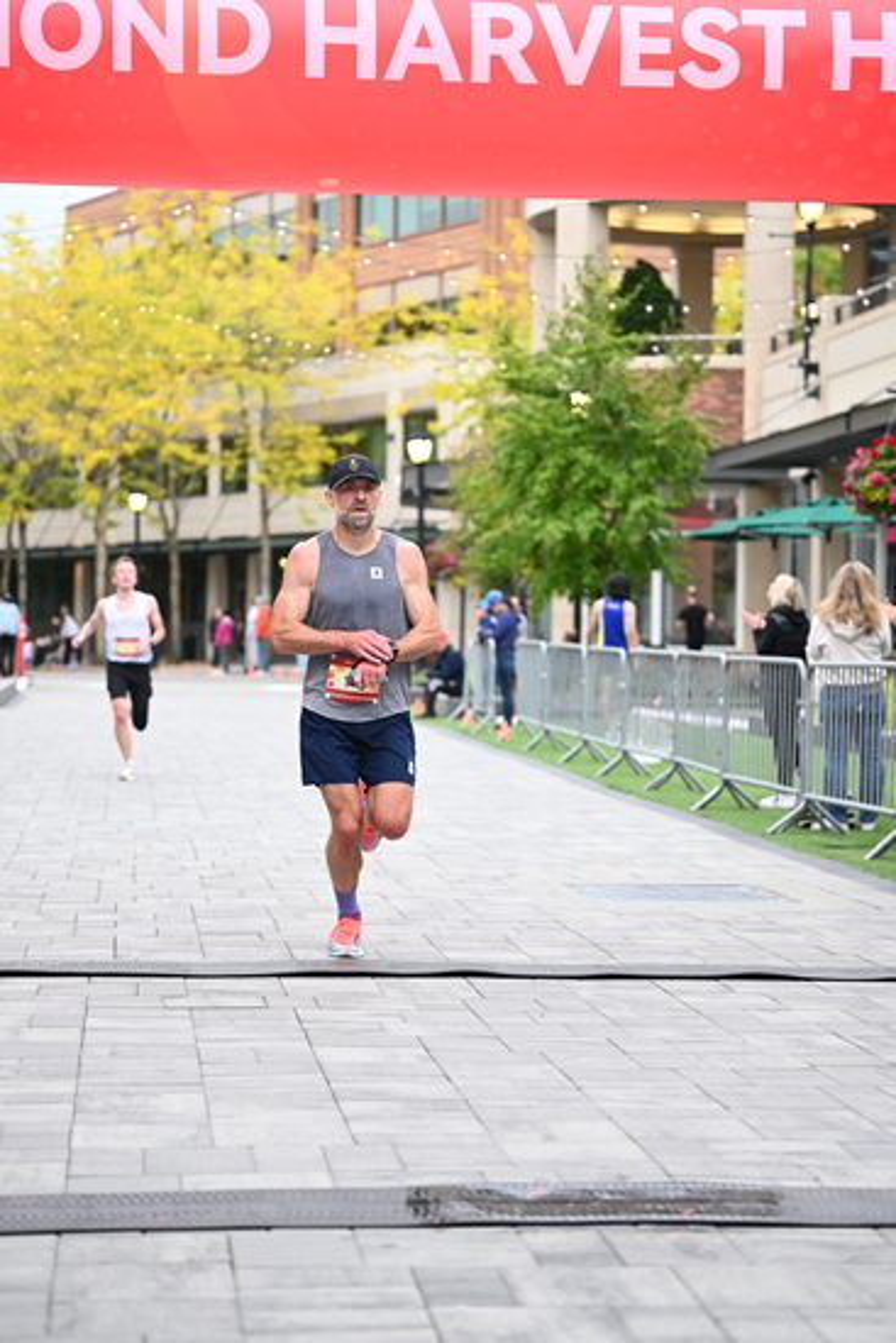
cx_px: 448
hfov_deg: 17.3
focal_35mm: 79
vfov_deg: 25.7
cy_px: 672
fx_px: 2947
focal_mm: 79
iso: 1600
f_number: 2.8
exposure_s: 1/1250
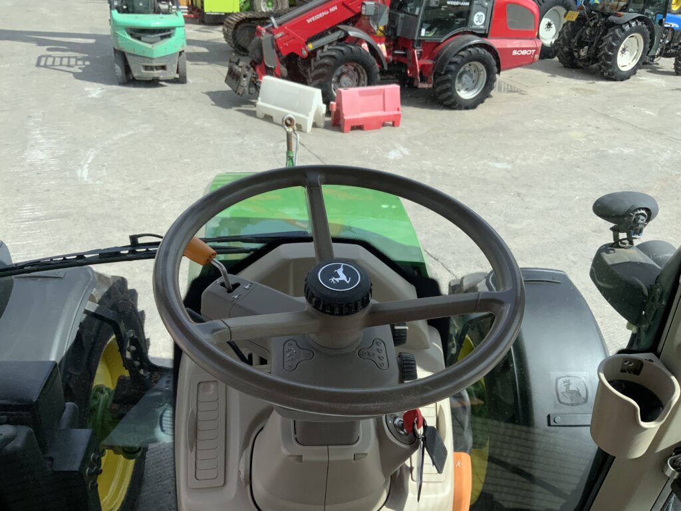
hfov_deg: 61.7
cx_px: 340
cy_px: 256
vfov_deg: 48.2
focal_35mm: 29
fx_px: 571
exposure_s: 1/1035
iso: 16
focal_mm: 3
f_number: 1.8
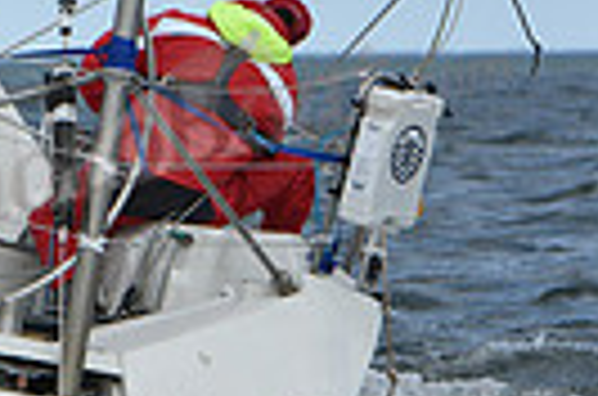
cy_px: -38
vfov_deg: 1.8
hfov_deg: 2.8
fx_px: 12329
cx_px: -351
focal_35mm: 744
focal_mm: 170
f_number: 8
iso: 320
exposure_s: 1/1250
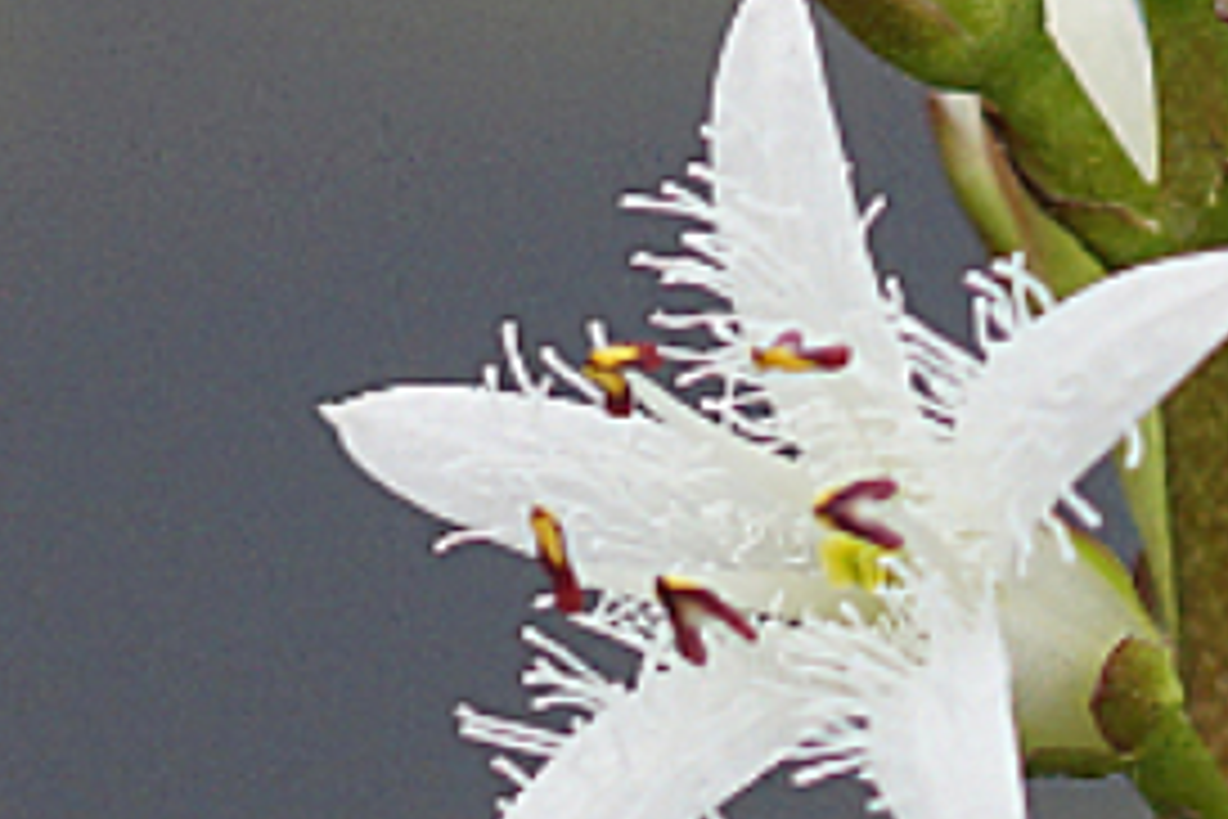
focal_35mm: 660
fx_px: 22512
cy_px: 864
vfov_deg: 2.1
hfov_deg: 3.1
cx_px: 1556
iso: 160
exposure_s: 1/160
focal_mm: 100
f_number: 5
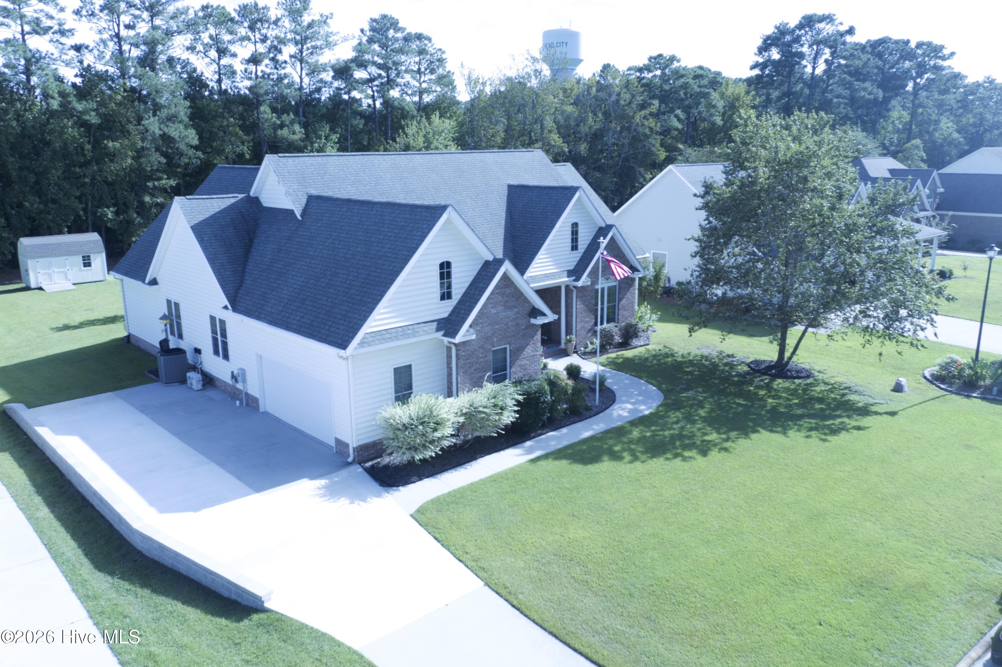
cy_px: 334
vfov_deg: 46.4
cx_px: 501
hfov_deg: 65.5
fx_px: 779
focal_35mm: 28
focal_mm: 10.26
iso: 100
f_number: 5
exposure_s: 1/240
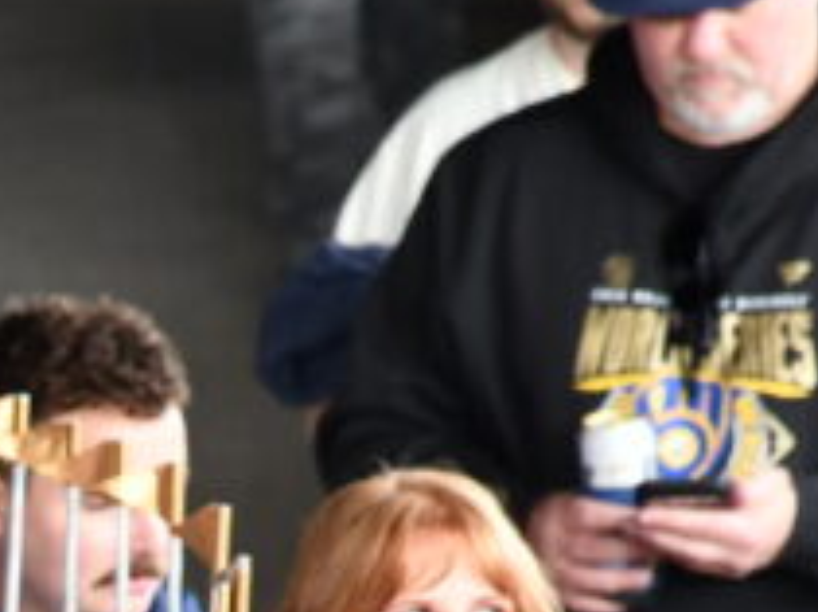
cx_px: -339
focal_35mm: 985
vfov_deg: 1.5
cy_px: 1027
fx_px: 23250
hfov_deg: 2.0
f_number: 5.6
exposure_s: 1/100
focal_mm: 140
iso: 1000
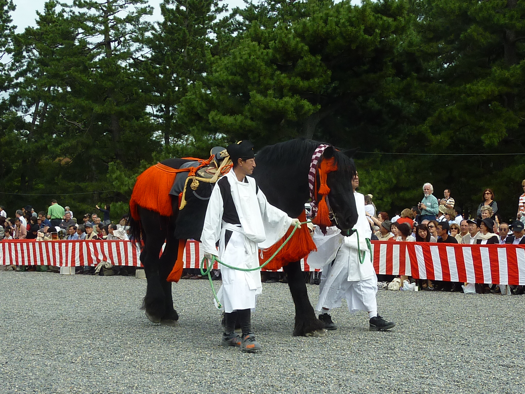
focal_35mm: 63
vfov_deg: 23.3
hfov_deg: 30.7
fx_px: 955
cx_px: 262
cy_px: 197
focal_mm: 5.7
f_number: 4
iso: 80
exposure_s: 1/500
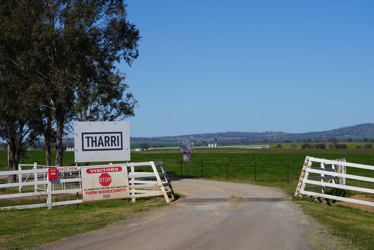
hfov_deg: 21.9
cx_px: 187
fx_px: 967
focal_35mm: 93
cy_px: 125
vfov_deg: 14.7
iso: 80
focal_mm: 93
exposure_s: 1/1000
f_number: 5
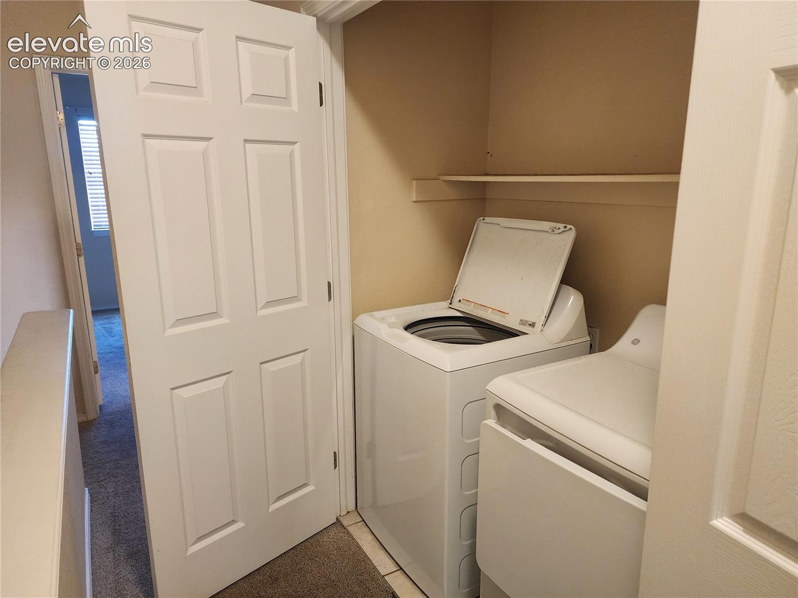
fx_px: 530
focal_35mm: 23
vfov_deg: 58.9
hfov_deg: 73.9
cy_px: 299
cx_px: 399
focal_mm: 6.4
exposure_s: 1/120
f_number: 1.8
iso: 800
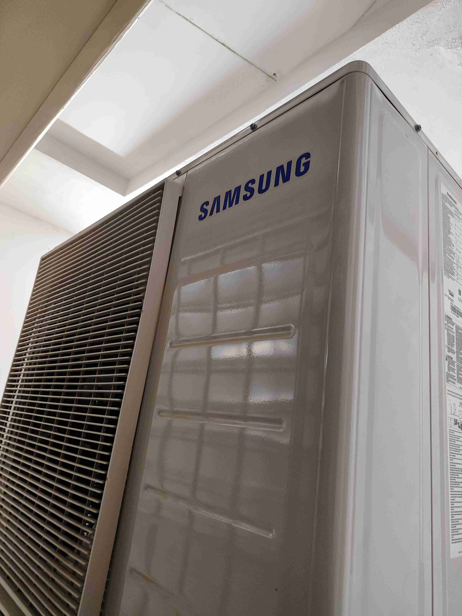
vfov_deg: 73.9
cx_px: 231
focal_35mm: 23
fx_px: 409
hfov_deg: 58.9
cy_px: 308
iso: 899
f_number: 1.88
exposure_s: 1/50
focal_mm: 5.59
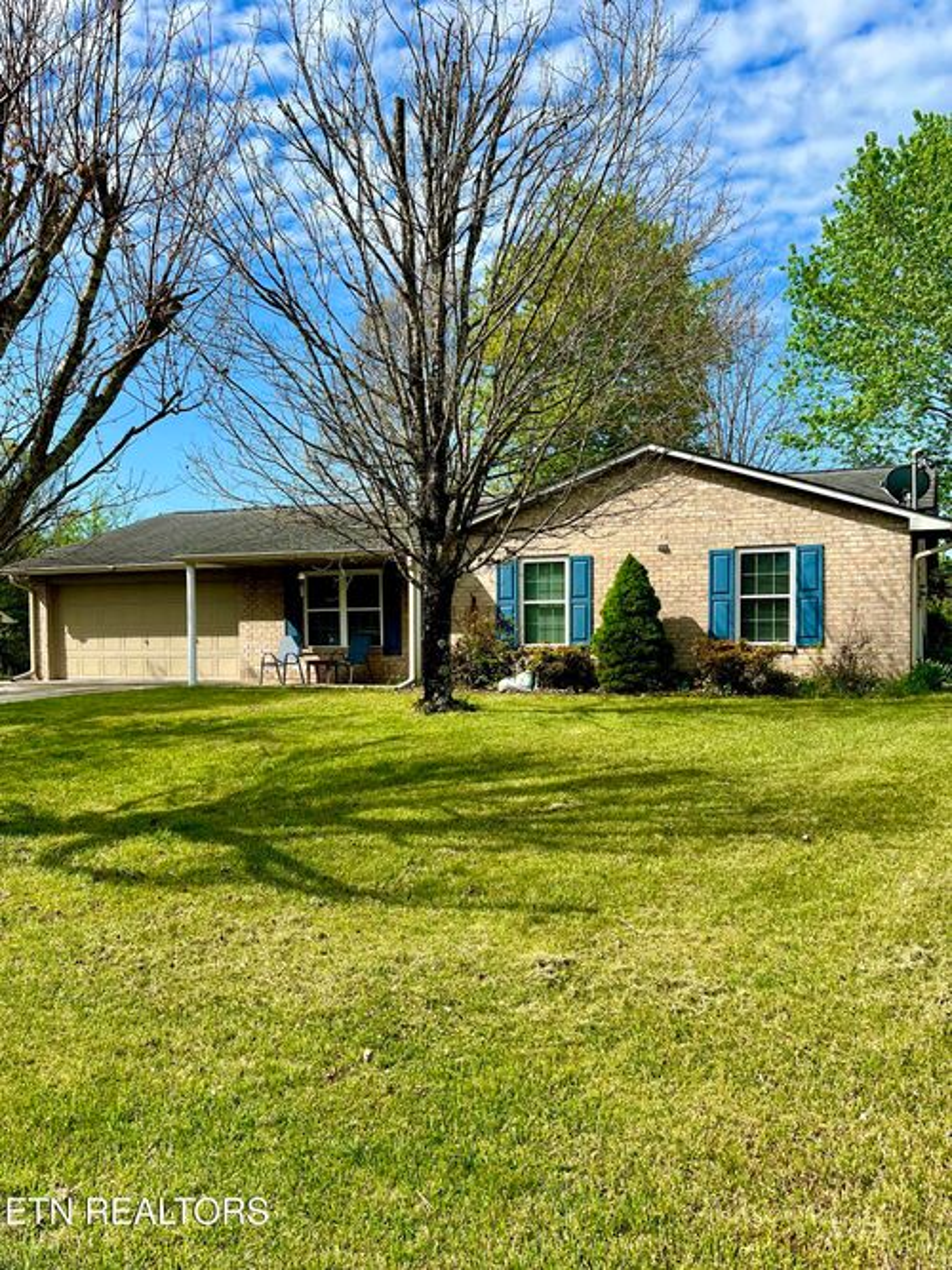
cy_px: 635
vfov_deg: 67.3
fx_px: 954
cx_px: 476
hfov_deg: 53.0
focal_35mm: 26
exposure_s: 1/3704
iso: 50
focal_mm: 5.7
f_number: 1.5
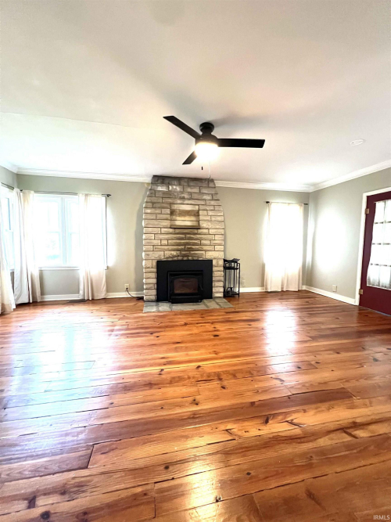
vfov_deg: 106.2
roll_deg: +0.3
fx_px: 196
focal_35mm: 13
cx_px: 196
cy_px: 261
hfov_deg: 89.9
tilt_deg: -3.8
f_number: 1.8
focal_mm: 1.57
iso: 800
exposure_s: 1/60
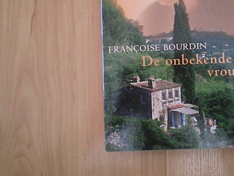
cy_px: 48
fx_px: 385
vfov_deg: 25.4
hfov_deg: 33.3
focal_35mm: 57
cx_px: 167
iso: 792
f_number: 3.1
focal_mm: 6.3
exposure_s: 1/100
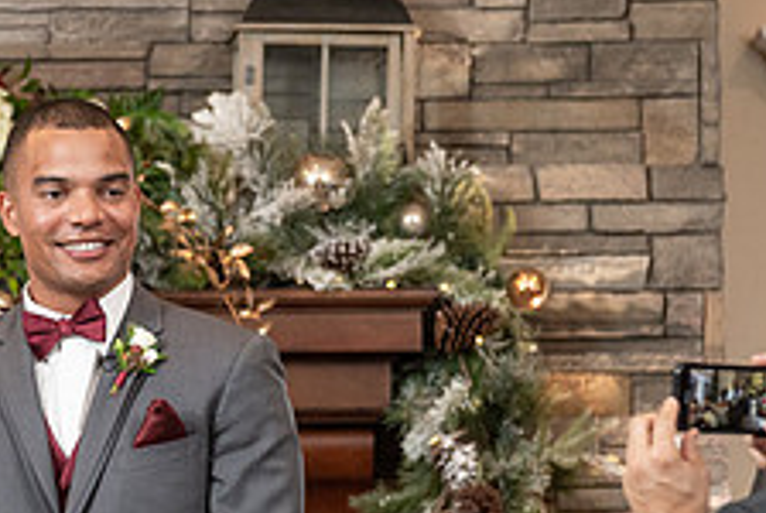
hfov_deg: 5.7
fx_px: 7691
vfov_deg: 3.8
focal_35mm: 361
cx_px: -18
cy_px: 564
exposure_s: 1/200
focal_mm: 131
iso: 2000
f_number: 4
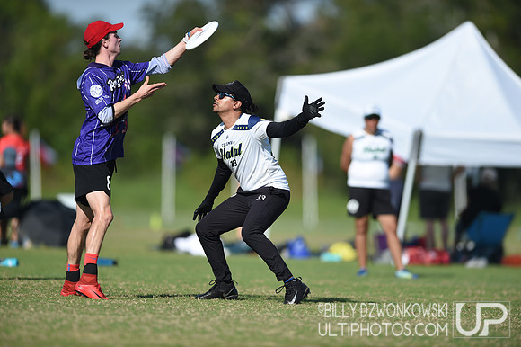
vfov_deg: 3.4
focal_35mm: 400
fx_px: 5785
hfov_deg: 5.2
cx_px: 260
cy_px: 174
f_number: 3.5
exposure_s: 1/2500
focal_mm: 400
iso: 100
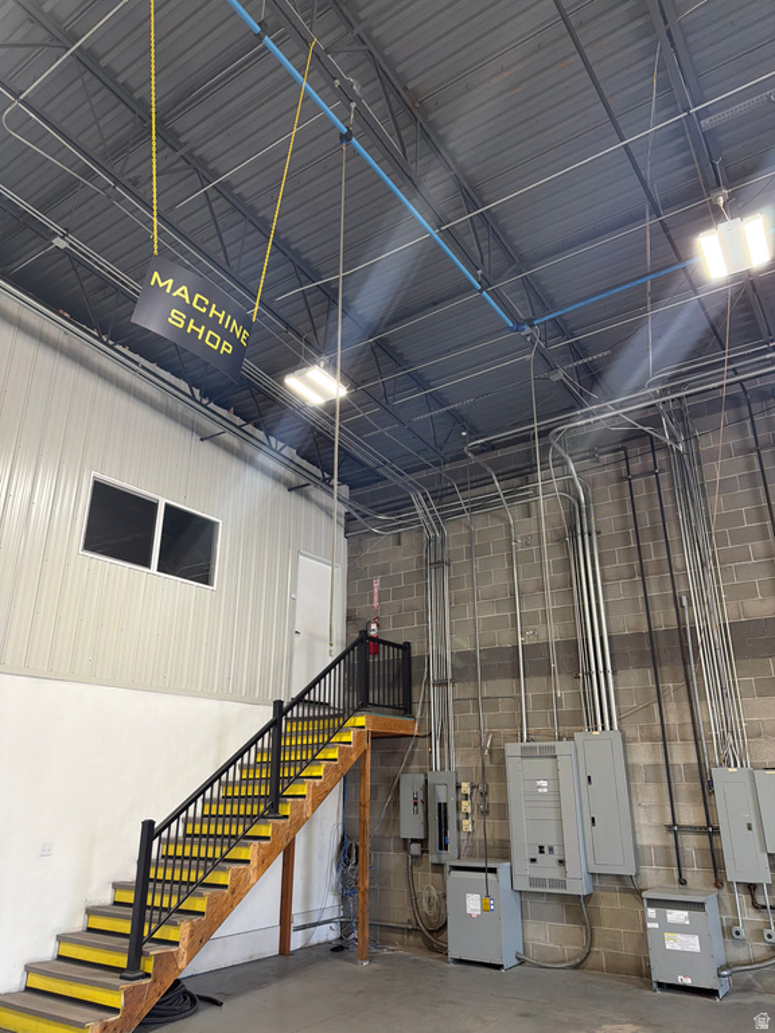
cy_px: 516
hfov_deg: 56.8
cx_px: 388
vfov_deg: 71.6
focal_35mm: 24
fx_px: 716
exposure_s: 1/130
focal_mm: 6.76
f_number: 1.78
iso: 160
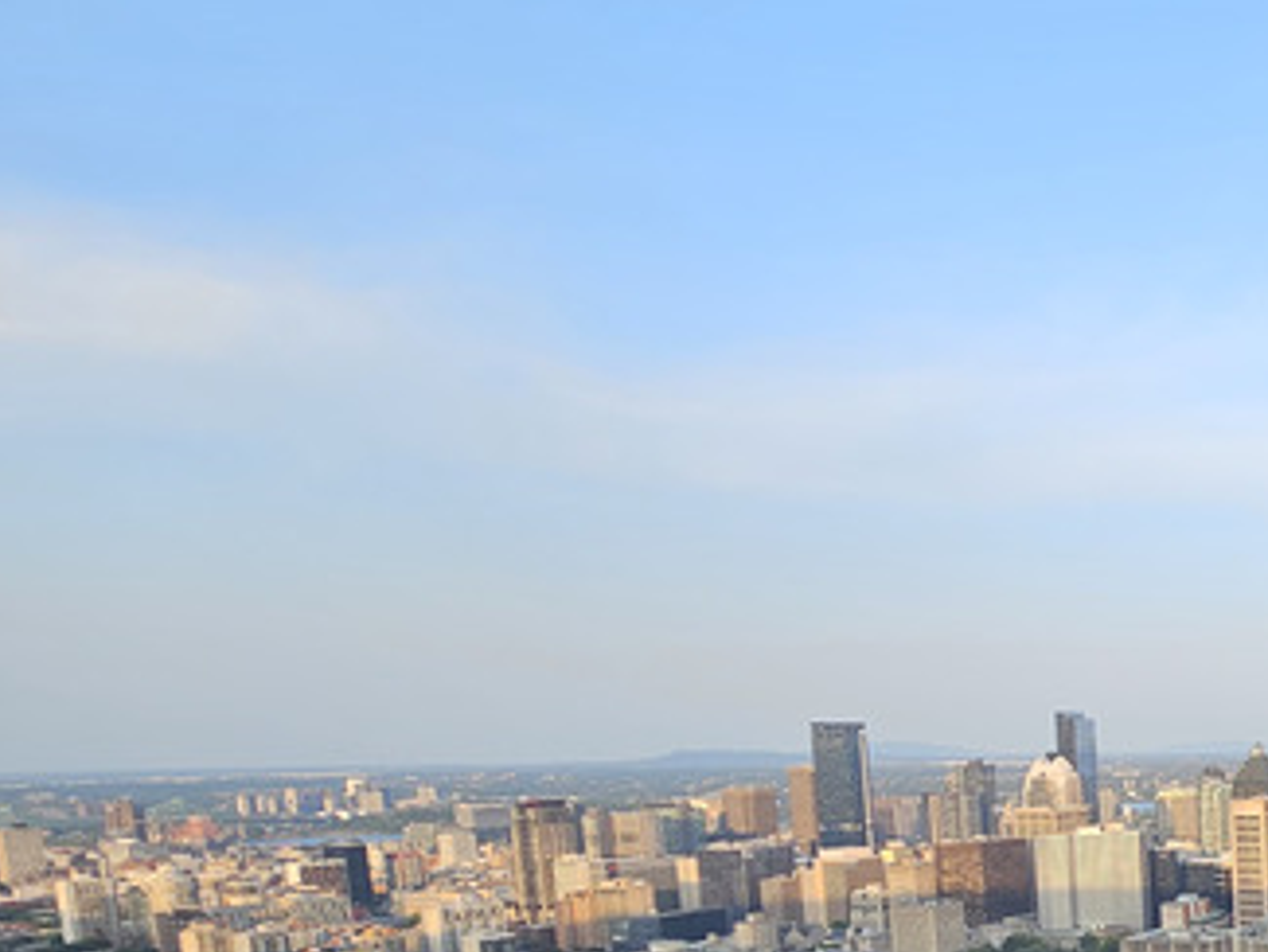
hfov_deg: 39.5
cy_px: 913
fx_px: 1173
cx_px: 1545
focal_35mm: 32
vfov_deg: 39.8
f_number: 2.2
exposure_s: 1/406
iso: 50
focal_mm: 2.2
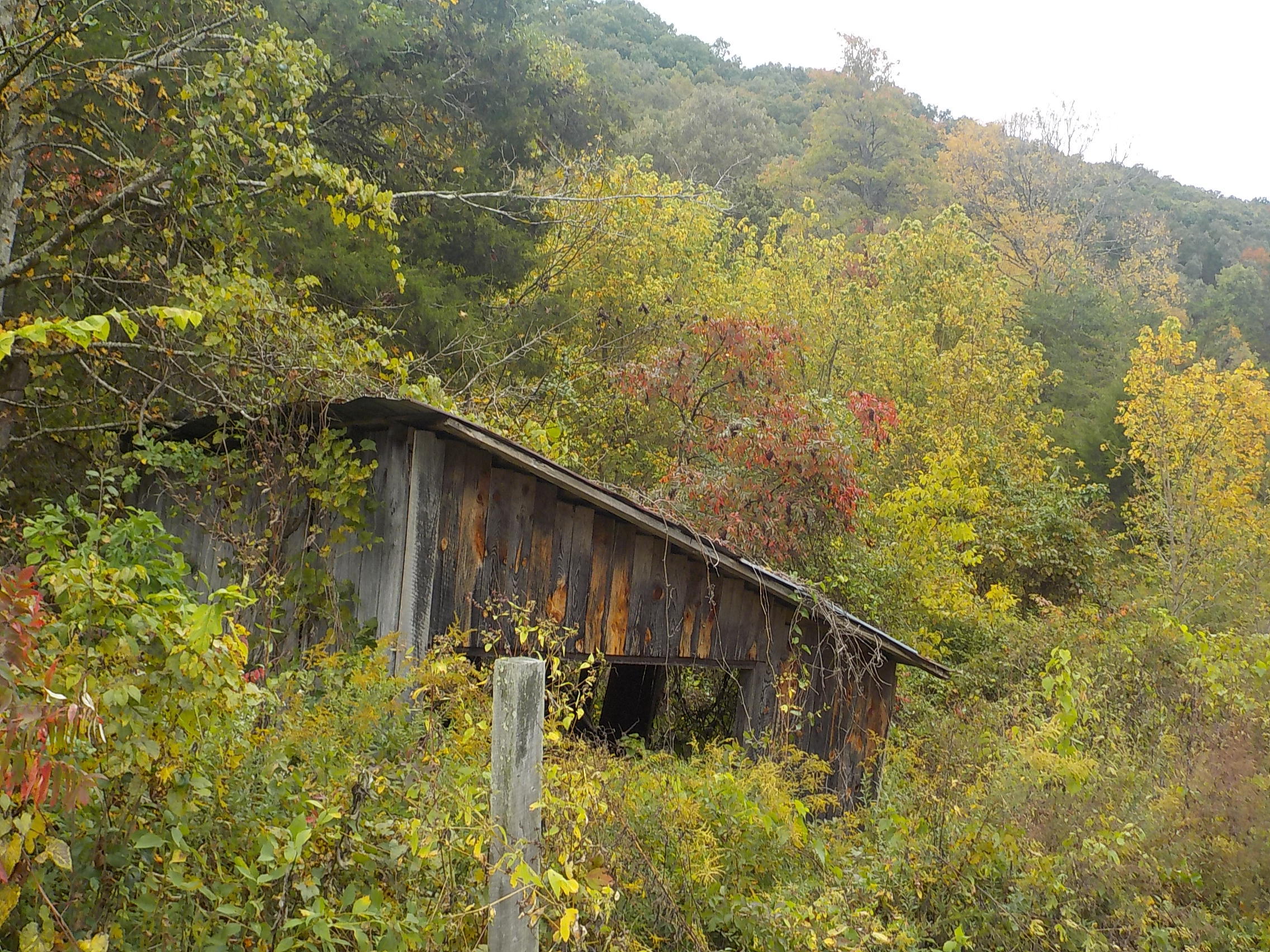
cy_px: 476
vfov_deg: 30.9
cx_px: 635
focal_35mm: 47
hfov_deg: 40.4
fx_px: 1724
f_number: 4.2
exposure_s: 1/160
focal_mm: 6.4
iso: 125
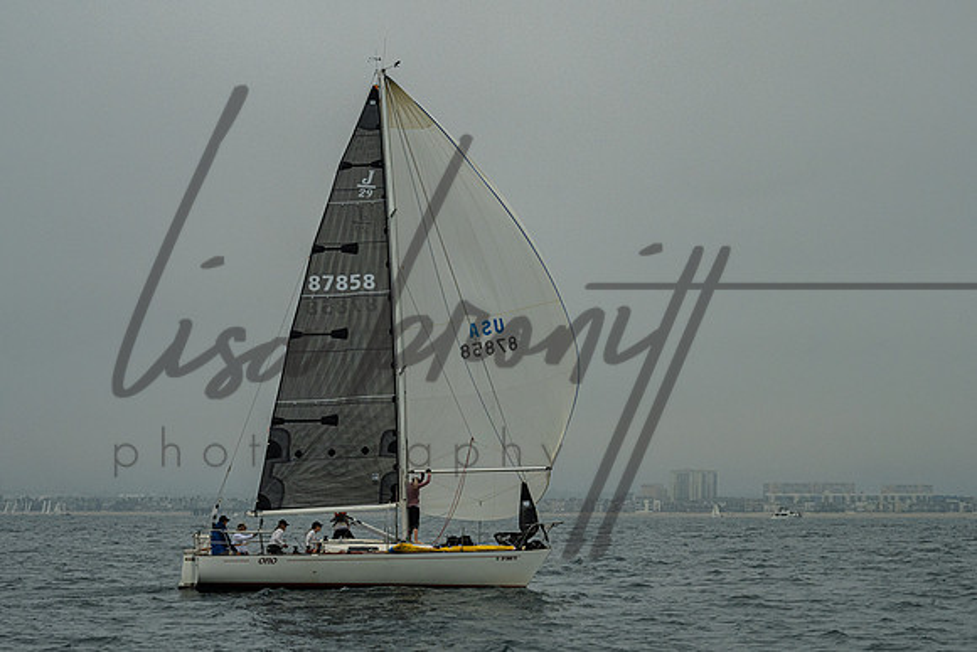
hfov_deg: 20.4
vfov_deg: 13.7
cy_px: 293
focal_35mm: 100
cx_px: 472
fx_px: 2709
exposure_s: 1/5000
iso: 400
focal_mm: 76
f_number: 6
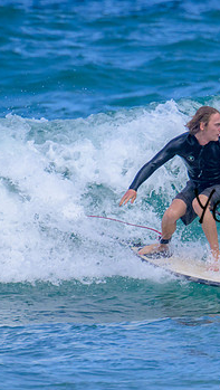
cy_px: 210
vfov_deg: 1.1
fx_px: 19569
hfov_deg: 0.6
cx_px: 348
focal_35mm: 1892
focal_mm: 800
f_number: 11
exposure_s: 1/2000
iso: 1250
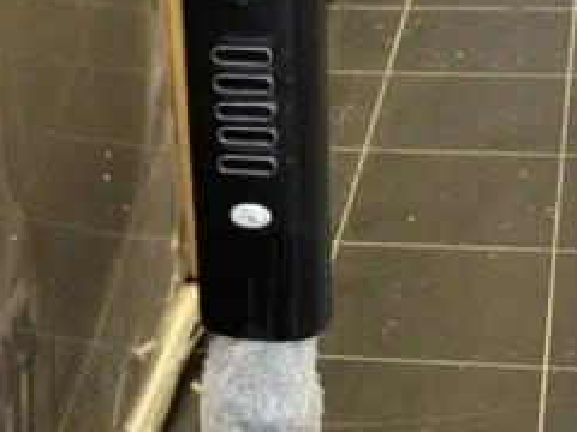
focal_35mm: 64
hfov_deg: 30.3
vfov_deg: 22.6
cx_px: 267
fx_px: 1067
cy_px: 86
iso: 160
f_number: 1.78
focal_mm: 6.76
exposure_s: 1/50
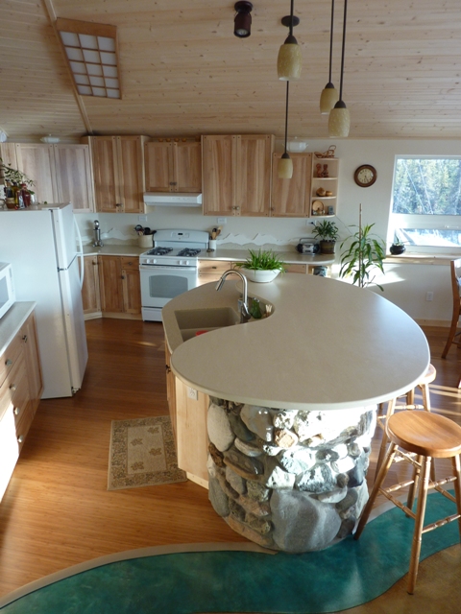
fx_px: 444
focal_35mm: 25
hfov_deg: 54.9
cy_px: 307
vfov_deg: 69.4
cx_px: 230
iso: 100
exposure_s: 1/30
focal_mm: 4.1
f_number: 3.3
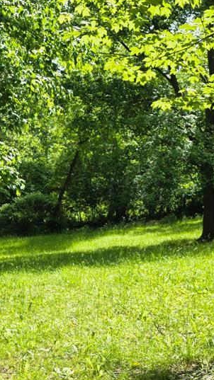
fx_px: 706
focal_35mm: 70
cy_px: 295
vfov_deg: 29.6
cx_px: 12
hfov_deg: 16.9
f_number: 1.7
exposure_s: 1/1654
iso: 80
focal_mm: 6.3
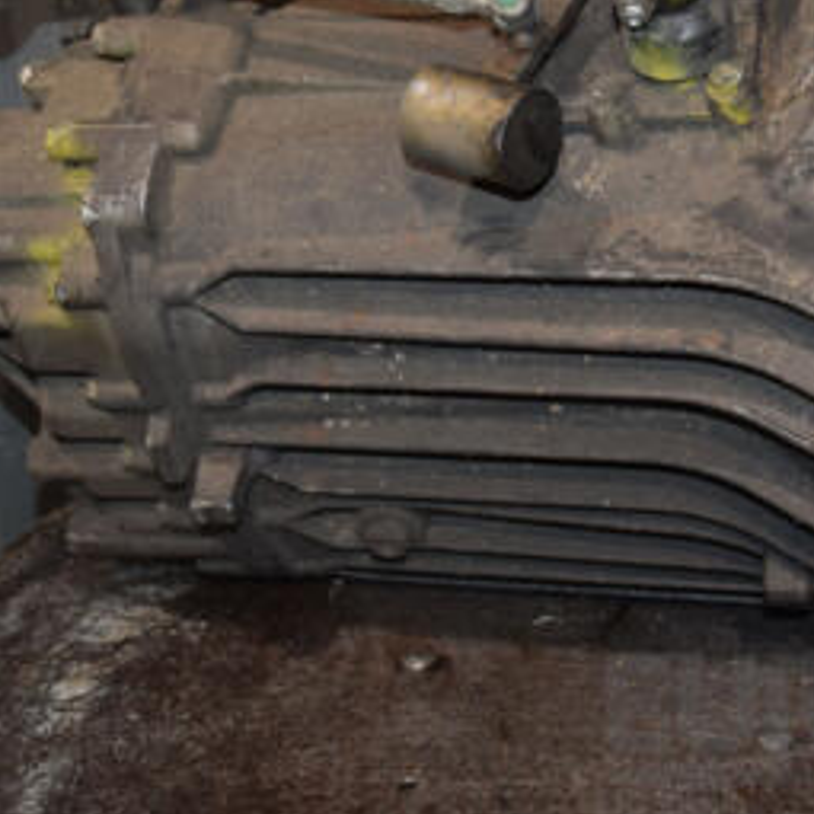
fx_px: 1995
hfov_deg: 23.0
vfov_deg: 23.0
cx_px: 546
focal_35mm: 75
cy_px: 278
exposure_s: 1/60
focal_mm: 25
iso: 800
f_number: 5
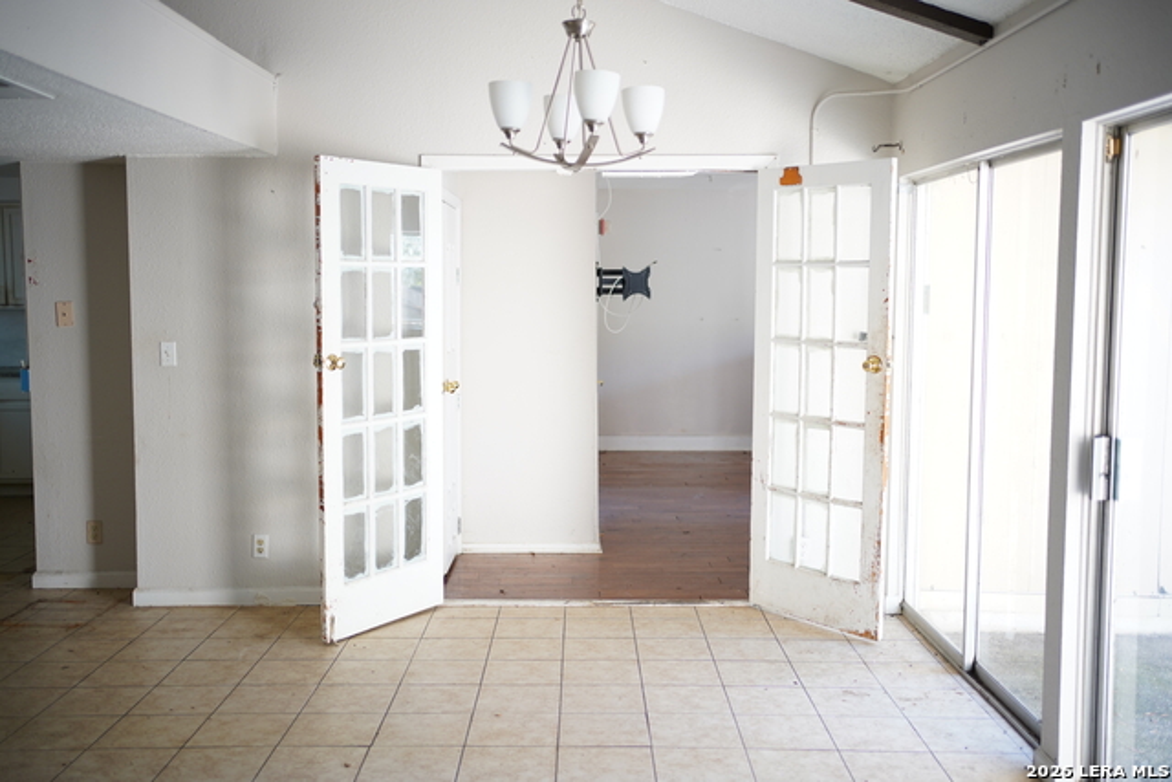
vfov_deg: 37.9
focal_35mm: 35
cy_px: 391
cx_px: 586
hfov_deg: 54.4
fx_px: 1140
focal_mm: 35
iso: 320
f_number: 1.8
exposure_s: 1/80
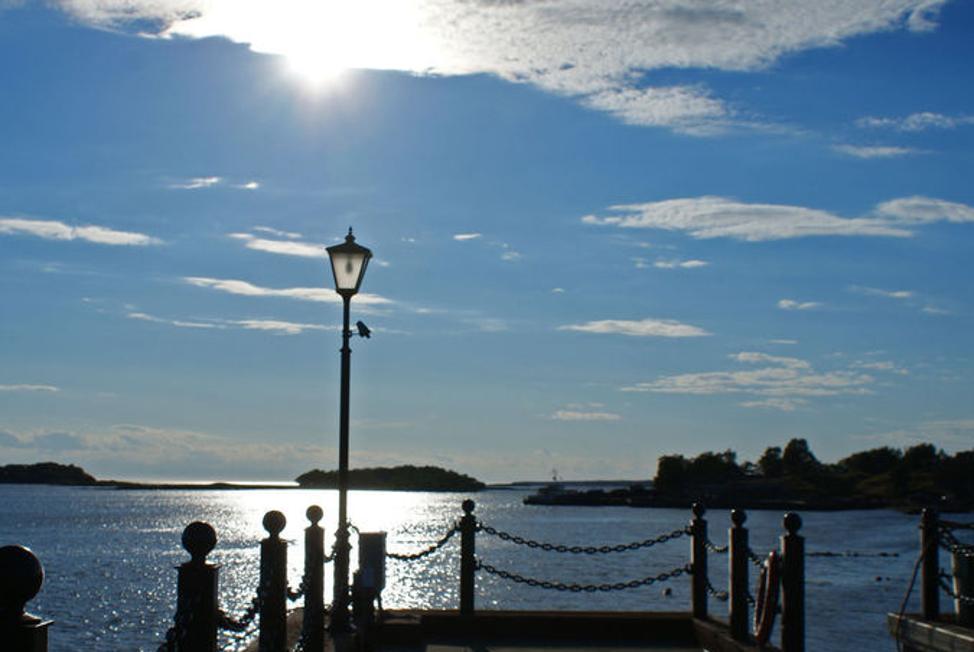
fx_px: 1409
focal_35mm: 52
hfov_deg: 38.0
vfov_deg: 26.1
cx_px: 405
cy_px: 352
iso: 100
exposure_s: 1/320
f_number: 10
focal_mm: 26
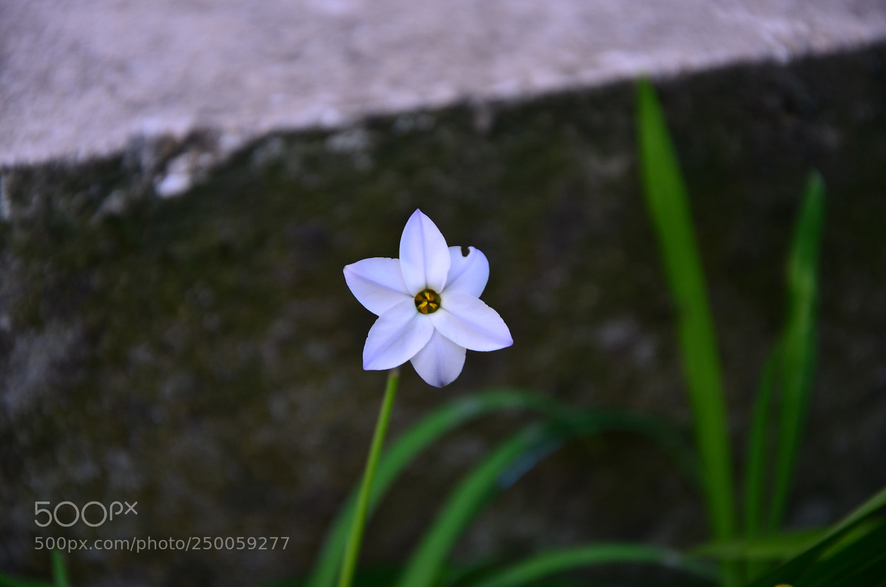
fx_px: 3867
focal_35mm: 158
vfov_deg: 8.7
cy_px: 294
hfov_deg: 13.1
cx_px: 443
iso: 125
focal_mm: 105
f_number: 5.6
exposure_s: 1/30
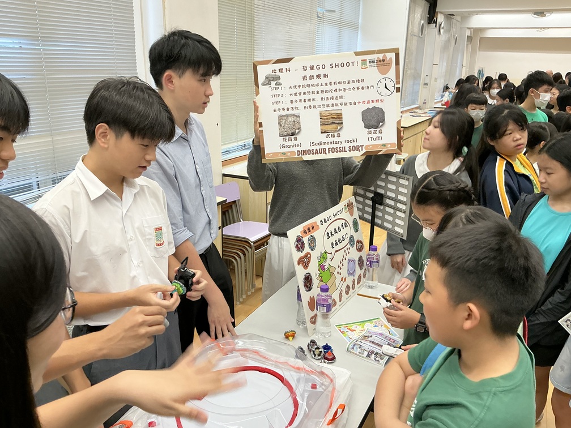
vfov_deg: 49.7
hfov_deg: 63.4
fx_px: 462
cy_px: 214
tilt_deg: -16.5
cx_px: 286
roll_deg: -0.8
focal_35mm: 28
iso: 80
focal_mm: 3
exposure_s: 1/50
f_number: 1.8
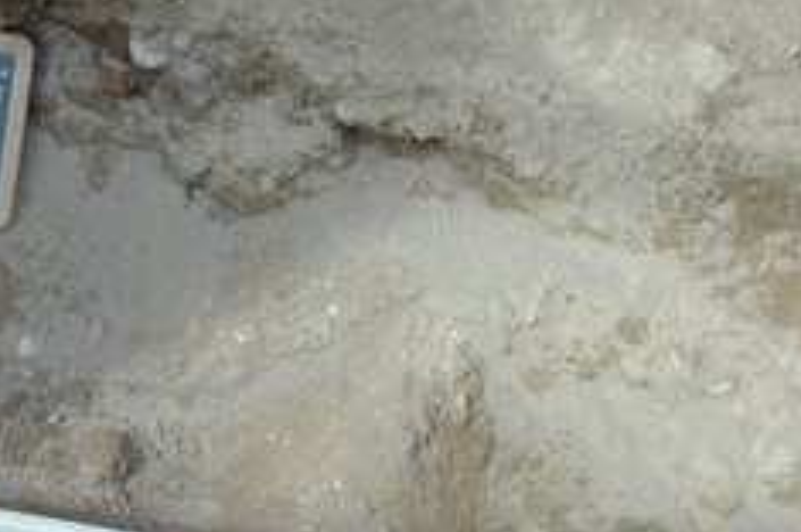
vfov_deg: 8.9
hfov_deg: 12.8
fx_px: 3400
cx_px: -348
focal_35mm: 153
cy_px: 413
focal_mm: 24
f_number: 7.1
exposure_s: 1/200
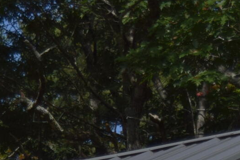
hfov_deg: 7.7
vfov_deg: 5.0
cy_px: 366
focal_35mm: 267
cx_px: 74
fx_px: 1778
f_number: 4.2
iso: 200
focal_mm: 31
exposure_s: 1/3200
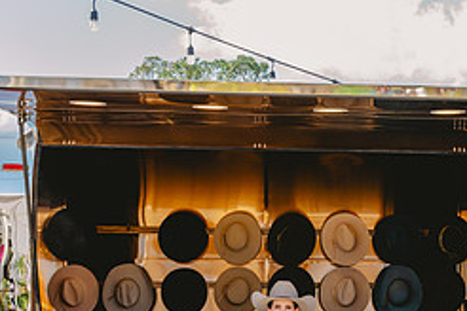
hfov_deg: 27.8
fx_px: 934
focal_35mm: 72
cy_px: 289
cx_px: 323
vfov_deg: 18.6
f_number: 7.1
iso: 250
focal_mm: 30.5
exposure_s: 1/250
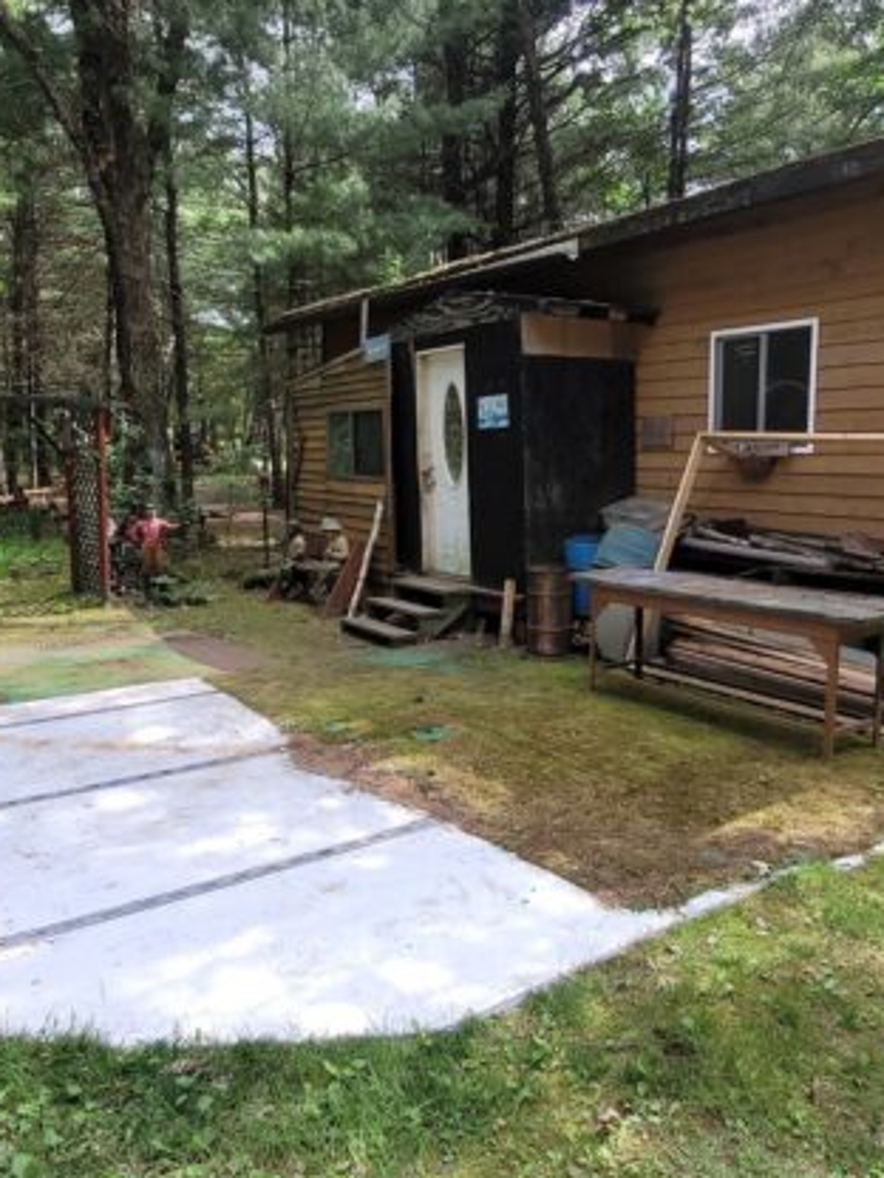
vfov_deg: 69.4
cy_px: 575
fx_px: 851
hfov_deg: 54.7
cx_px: 496
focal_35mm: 25
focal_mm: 1.74
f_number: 2.2
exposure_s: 1/380
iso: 40
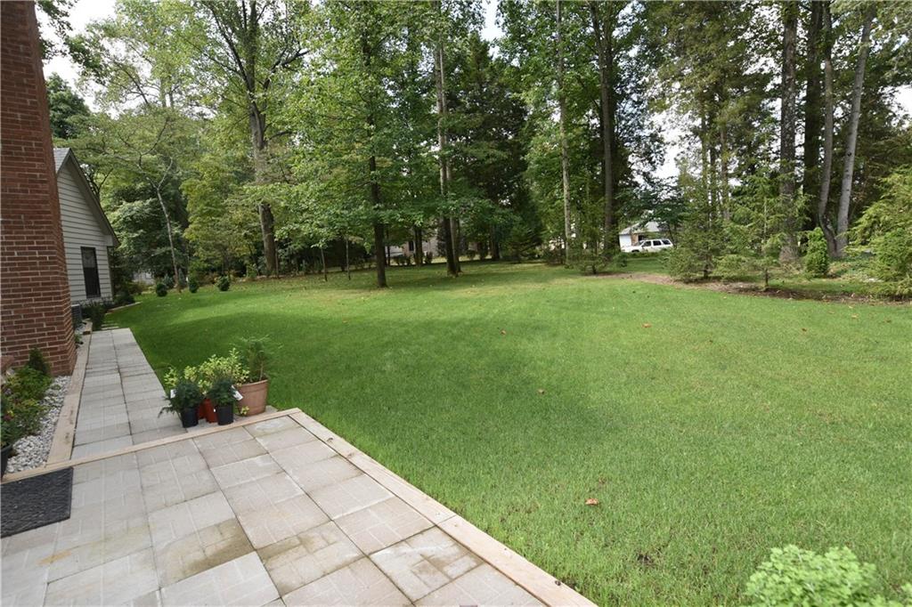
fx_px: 418
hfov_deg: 95.0
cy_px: 304
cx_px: 456
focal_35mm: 16
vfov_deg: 72.0
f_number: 5.6
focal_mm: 11
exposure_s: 1/125
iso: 140
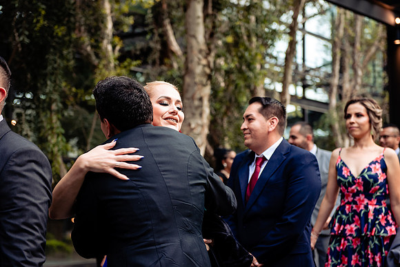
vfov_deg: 19.5
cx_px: 200
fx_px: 778
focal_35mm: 70
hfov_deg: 28.8
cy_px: 134
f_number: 3.5
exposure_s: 1/125
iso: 500
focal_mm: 70
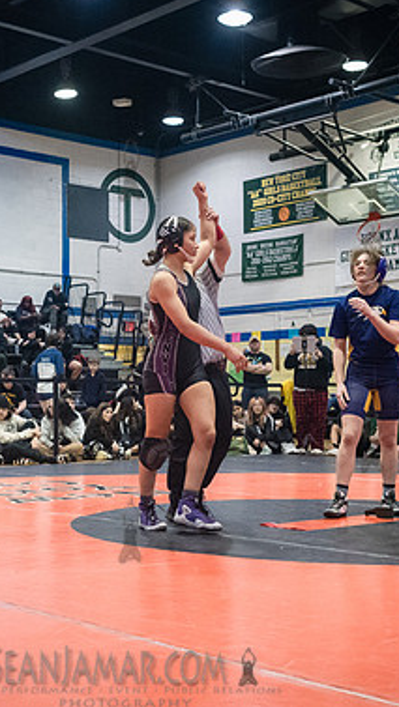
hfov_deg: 21.0
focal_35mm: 57
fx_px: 1071
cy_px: 349
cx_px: 129
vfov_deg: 36.6
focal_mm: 35
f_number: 4
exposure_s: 1/400
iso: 8000
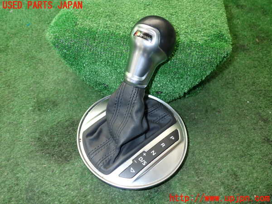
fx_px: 236
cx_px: 136
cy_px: 102
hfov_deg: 60.0
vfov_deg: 46.8
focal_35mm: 30
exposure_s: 1/30
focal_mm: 5.4
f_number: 6.3
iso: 200
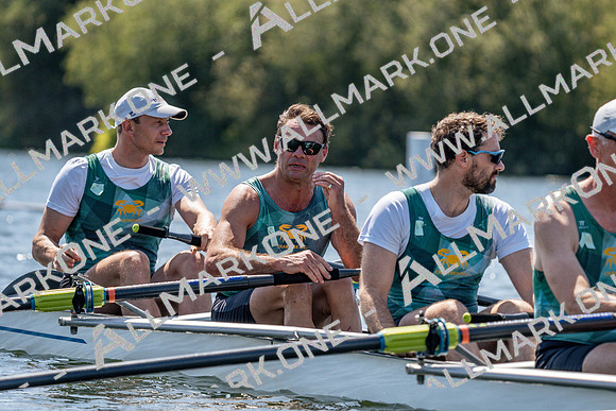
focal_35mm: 321
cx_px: 308
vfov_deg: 4.3
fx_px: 5494
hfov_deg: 6.4
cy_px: 206
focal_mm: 321
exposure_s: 1/2000
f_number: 6.3
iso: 400
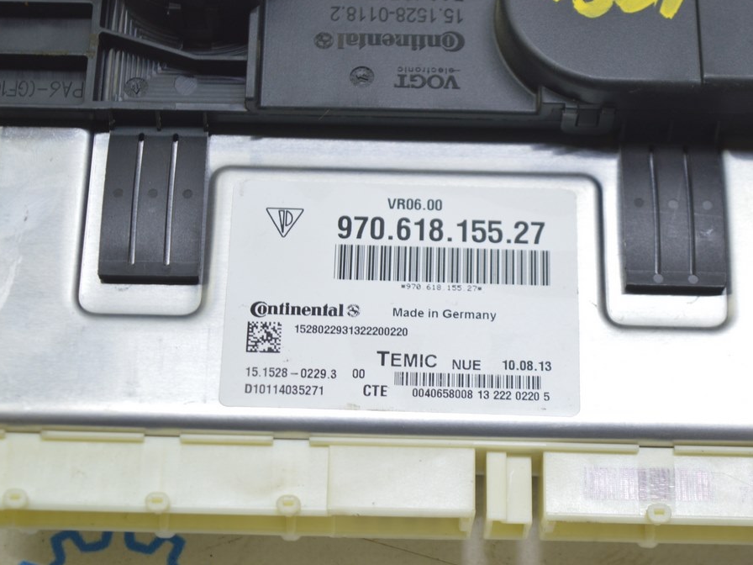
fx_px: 1970
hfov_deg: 21.6
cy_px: 280
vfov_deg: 16.3
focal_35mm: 91
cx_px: 392
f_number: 5.6
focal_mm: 55
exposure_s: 1/20
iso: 400
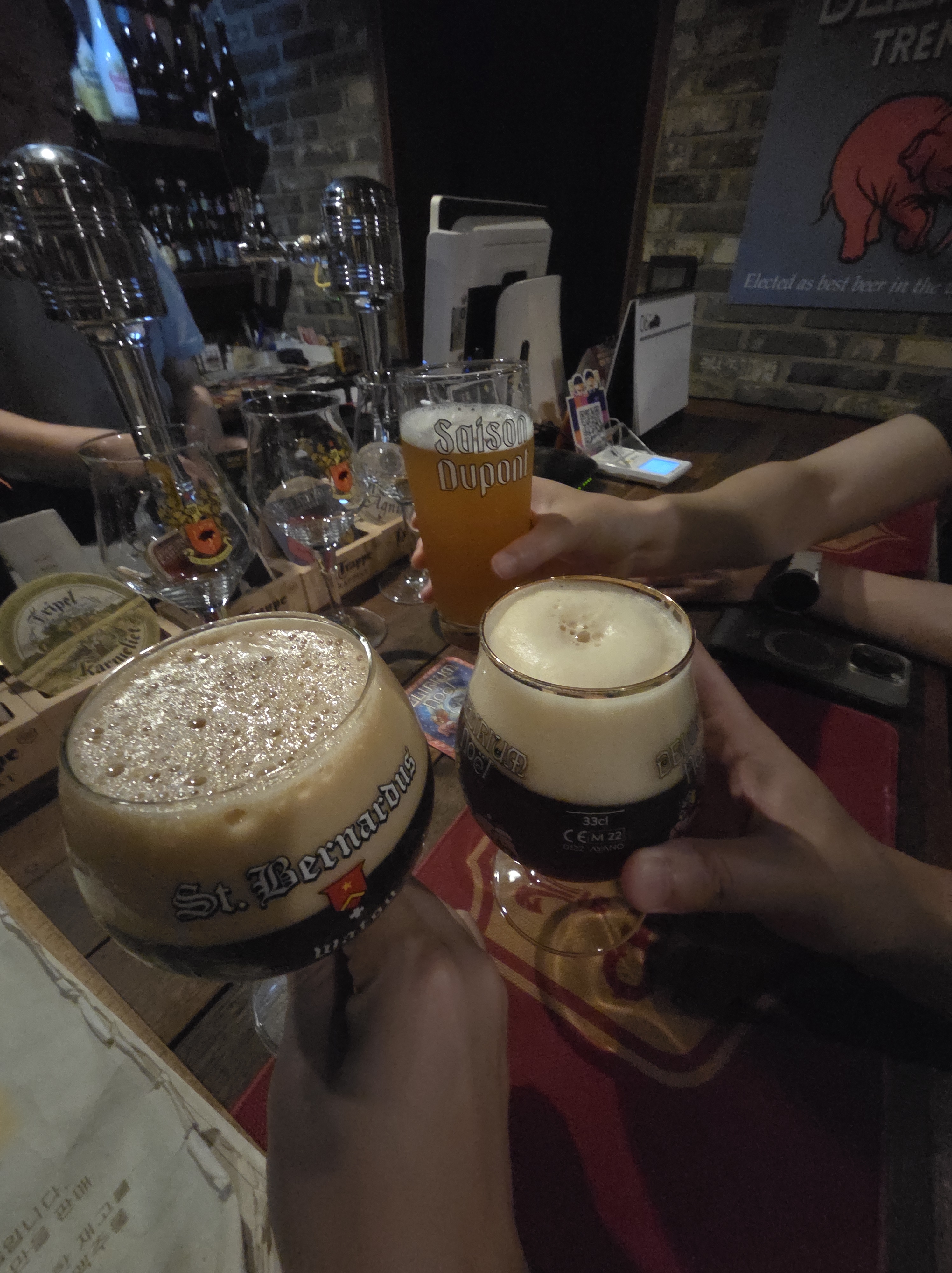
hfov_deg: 89.8
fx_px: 478
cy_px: 636
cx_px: 476
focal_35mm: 13
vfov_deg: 106.2
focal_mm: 2.2
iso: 2000
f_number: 2.2
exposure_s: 1/24
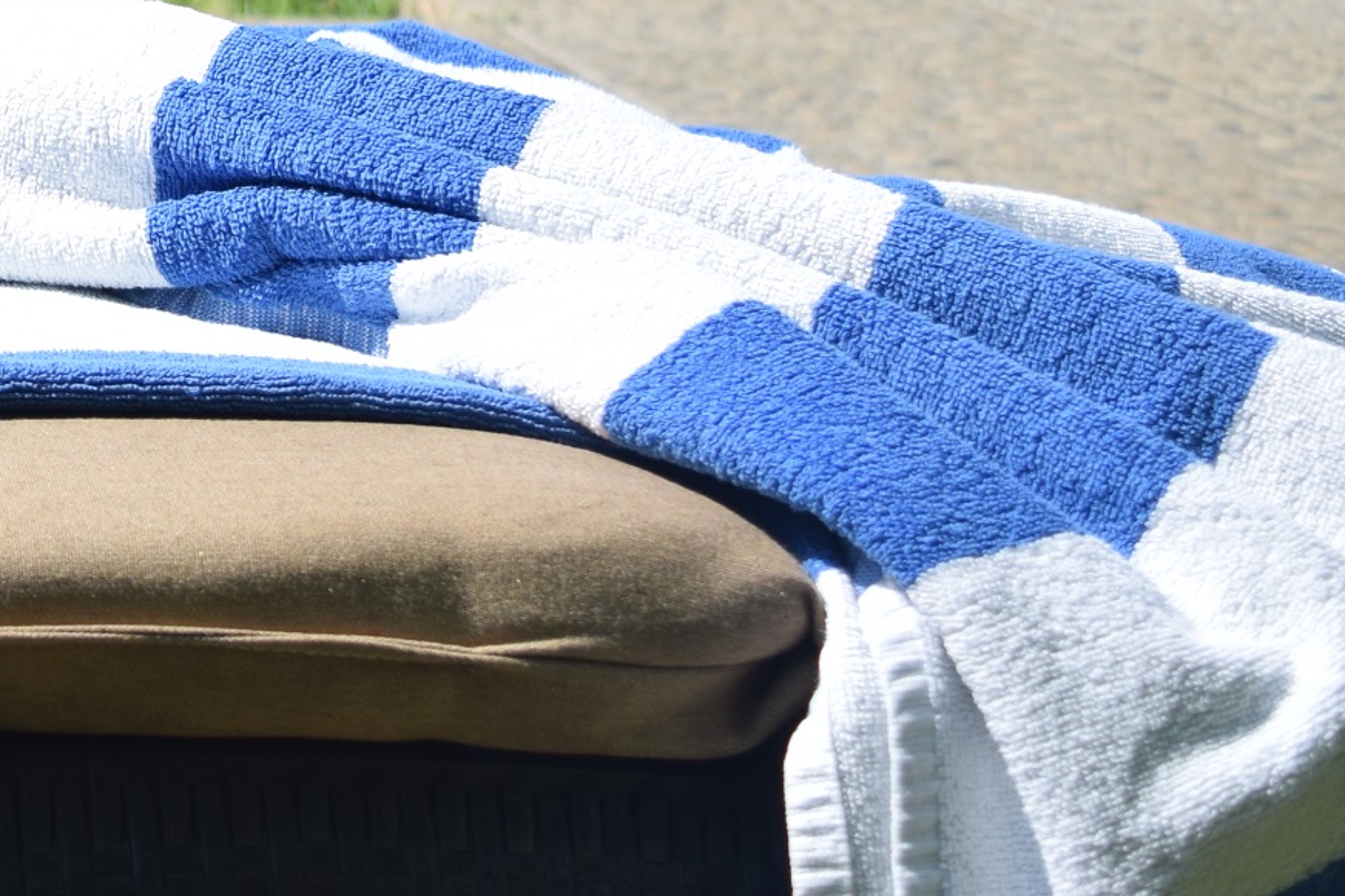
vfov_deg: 12.2
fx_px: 4071
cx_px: -501
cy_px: -291
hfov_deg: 17.4
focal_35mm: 109
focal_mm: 22
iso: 100
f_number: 3.8
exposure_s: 1/800
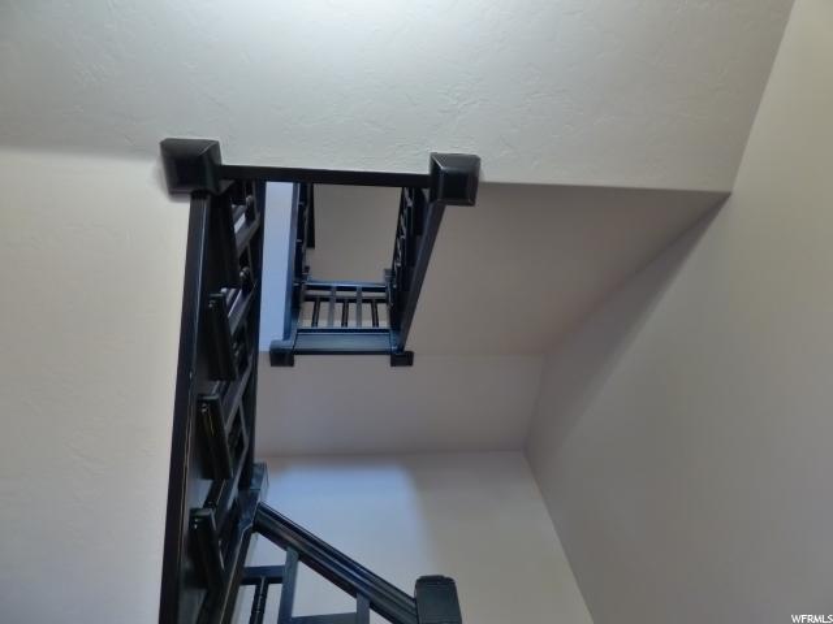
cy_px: 312
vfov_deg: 66.0
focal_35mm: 20
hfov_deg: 81.7
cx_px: 416
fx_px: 481
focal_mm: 3.58
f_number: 2.8
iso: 400
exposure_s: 1/13
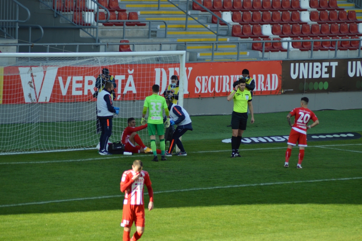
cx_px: 181
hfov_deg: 7.0
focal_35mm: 292
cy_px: 120
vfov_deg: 4.7
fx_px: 2939
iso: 400
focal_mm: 195
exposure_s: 1/800
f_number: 4.8
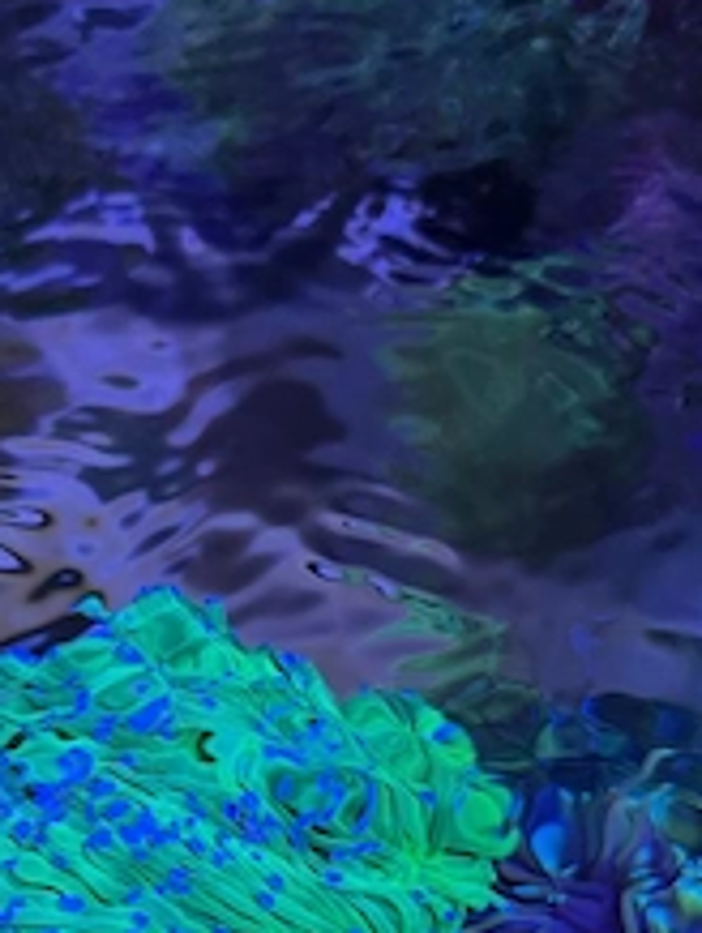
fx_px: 1187
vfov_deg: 40.0
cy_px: 826
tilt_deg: -60.9
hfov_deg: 32.4
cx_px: 188
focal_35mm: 44
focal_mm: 6.76
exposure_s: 1/233
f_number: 1.78
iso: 80
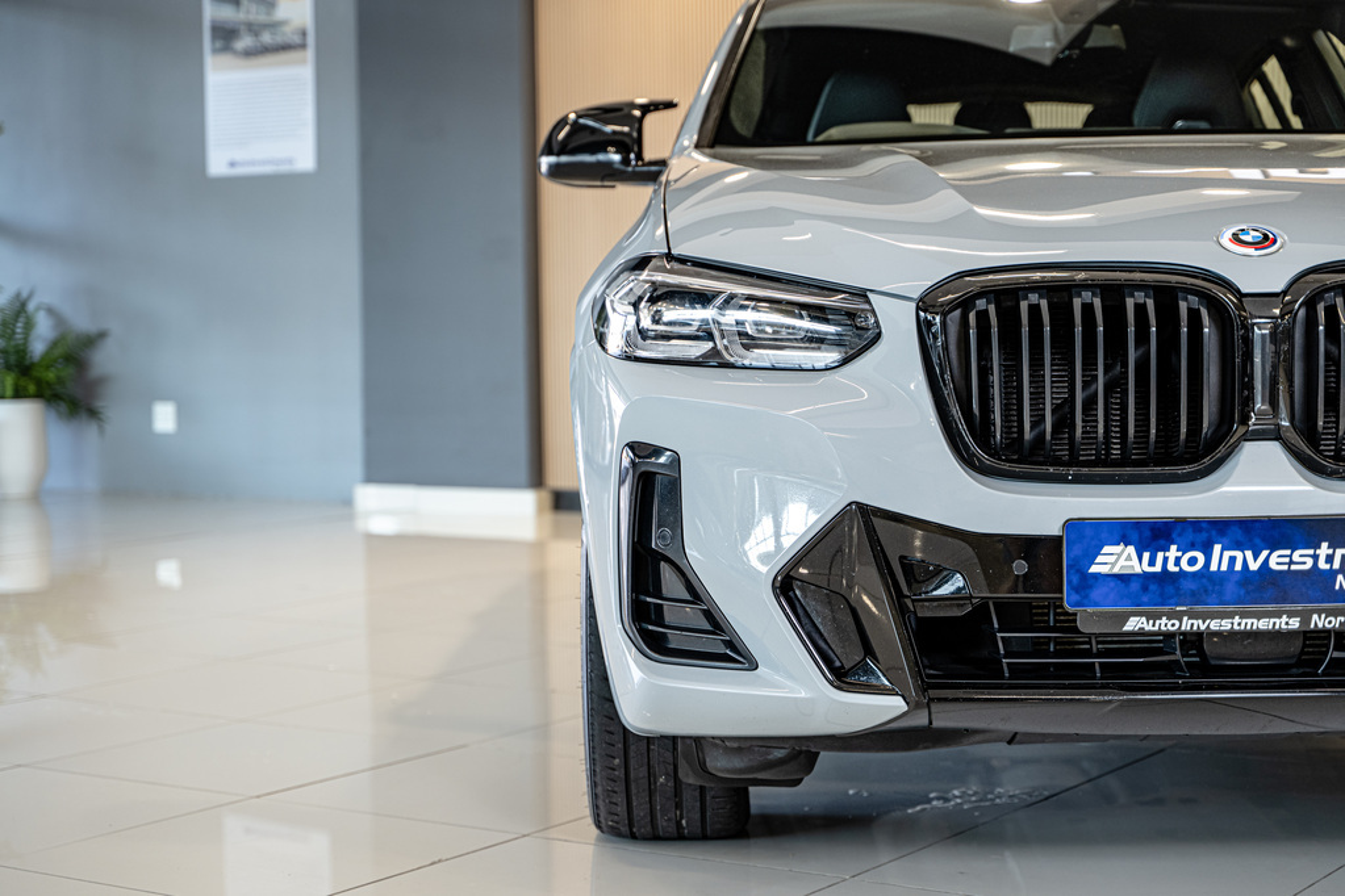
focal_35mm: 64
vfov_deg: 21.2
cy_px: 448
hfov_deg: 31.4
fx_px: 2391
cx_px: 672
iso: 800
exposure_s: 1/125
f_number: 3.2
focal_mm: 64
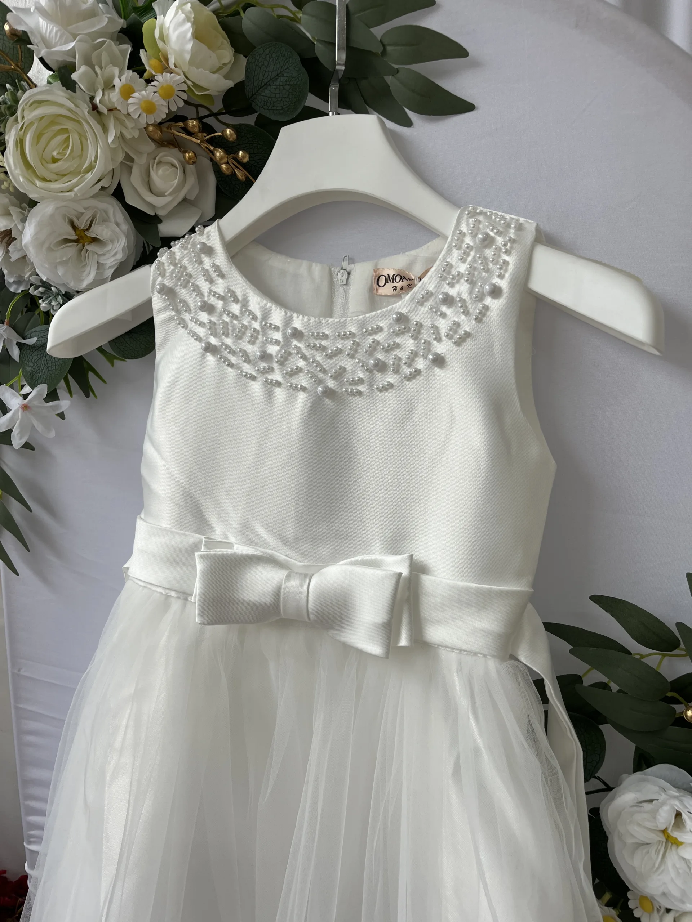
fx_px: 693
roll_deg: -1.7
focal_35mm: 26
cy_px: 461
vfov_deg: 67.3
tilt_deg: -9.9
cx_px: 346
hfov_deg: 53.1
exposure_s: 1/100
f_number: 1.6
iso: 40
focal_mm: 5.1
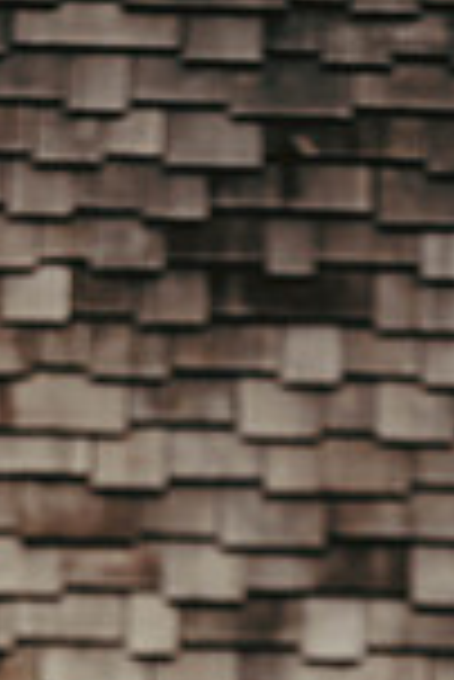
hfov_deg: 3.4
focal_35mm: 402
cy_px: 1004
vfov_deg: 5.1
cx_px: 130
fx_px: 7587
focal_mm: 135
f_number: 2.8
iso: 640
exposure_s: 1/4000
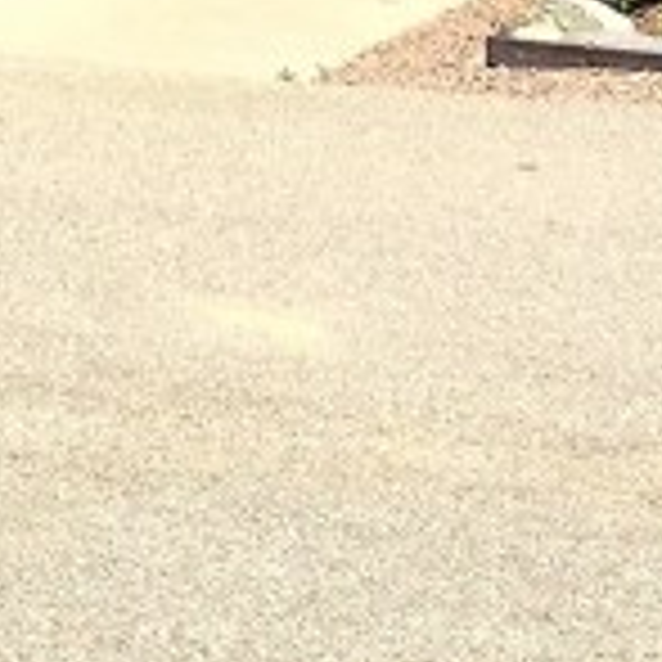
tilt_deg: +3.3
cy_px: -793
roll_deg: -0.3
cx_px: -99
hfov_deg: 9.7
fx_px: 3851
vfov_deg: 9.1
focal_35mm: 178
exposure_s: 1/1883
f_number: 2.2
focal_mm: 4.15
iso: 32
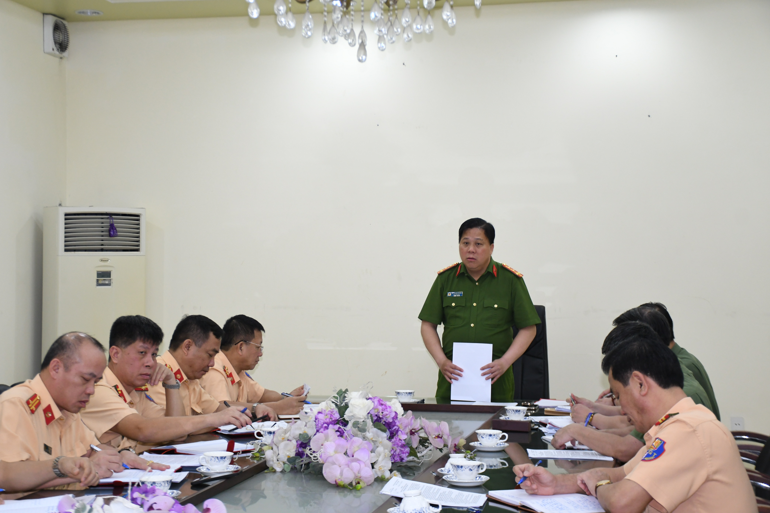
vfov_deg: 21.6
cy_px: 256
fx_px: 1347
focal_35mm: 63
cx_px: 385
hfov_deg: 31.9
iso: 1000
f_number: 4.5
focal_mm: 42
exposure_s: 1/200
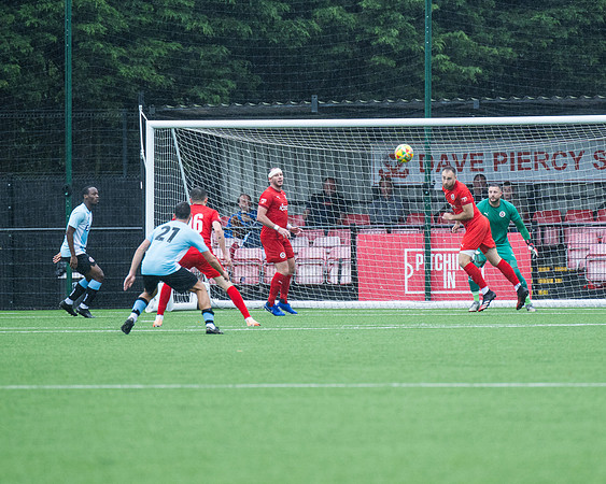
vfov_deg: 3.3
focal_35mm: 466
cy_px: 195
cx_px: 445
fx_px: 8359
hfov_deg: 4.2
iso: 1000
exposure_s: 1/1000
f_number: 4.5
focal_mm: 280
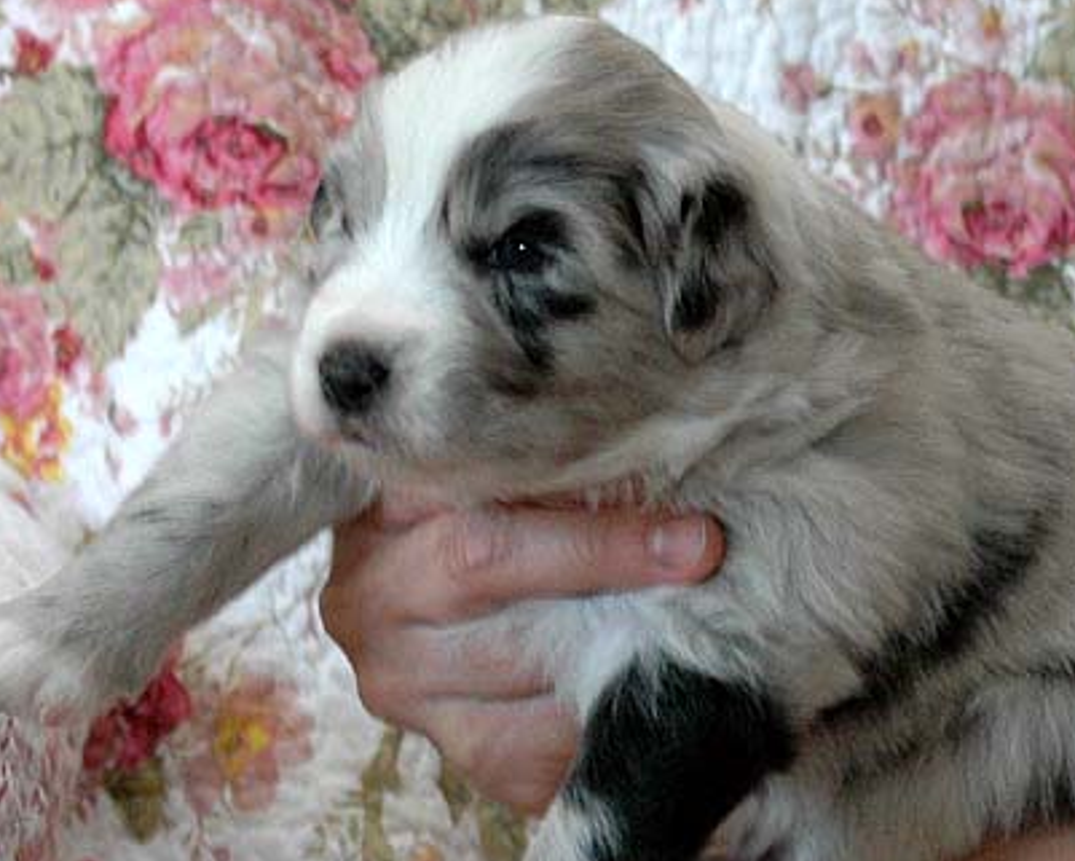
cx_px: 544
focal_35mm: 95
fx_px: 3014
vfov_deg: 16.2
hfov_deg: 20.2
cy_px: 479
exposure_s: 1/60
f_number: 5.6
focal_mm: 45
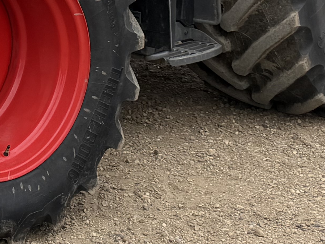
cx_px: -196
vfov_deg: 12.8
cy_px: -61
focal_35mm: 112
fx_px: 1052
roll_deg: -1.4
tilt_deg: -8.8
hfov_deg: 15.8
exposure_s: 1/1689
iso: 80
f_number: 1.78
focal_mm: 6.76
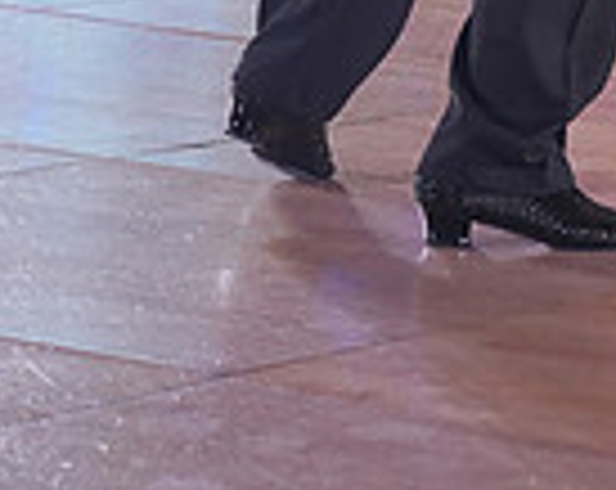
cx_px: 708
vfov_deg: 5.0
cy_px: -728
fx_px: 5440
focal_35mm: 299
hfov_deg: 6.4
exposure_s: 1/400
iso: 1250
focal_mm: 75
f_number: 4
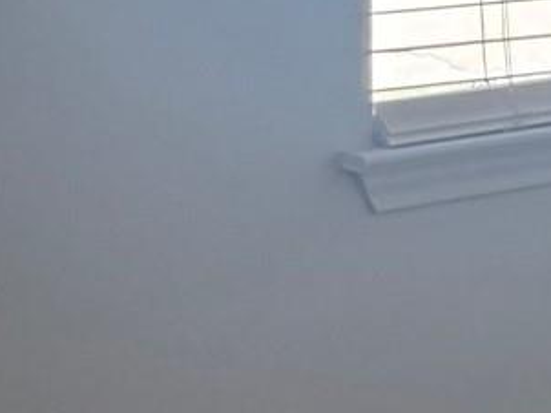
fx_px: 2592
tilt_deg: -0.3
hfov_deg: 9.0
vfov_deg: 8.7
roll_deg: -0.4
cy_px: -333
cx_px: 1832
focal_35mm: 163
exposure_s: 1/144
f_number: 1.78
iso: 100
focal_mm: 6.76
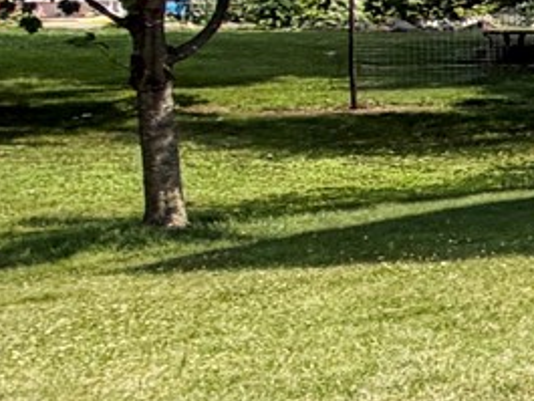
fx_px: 1667
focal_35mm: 108
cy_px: -32
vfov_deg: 13.5
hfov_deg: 9.9
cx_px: 1820
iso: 20
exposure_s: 1/789
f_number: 2.2
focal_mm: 2.22
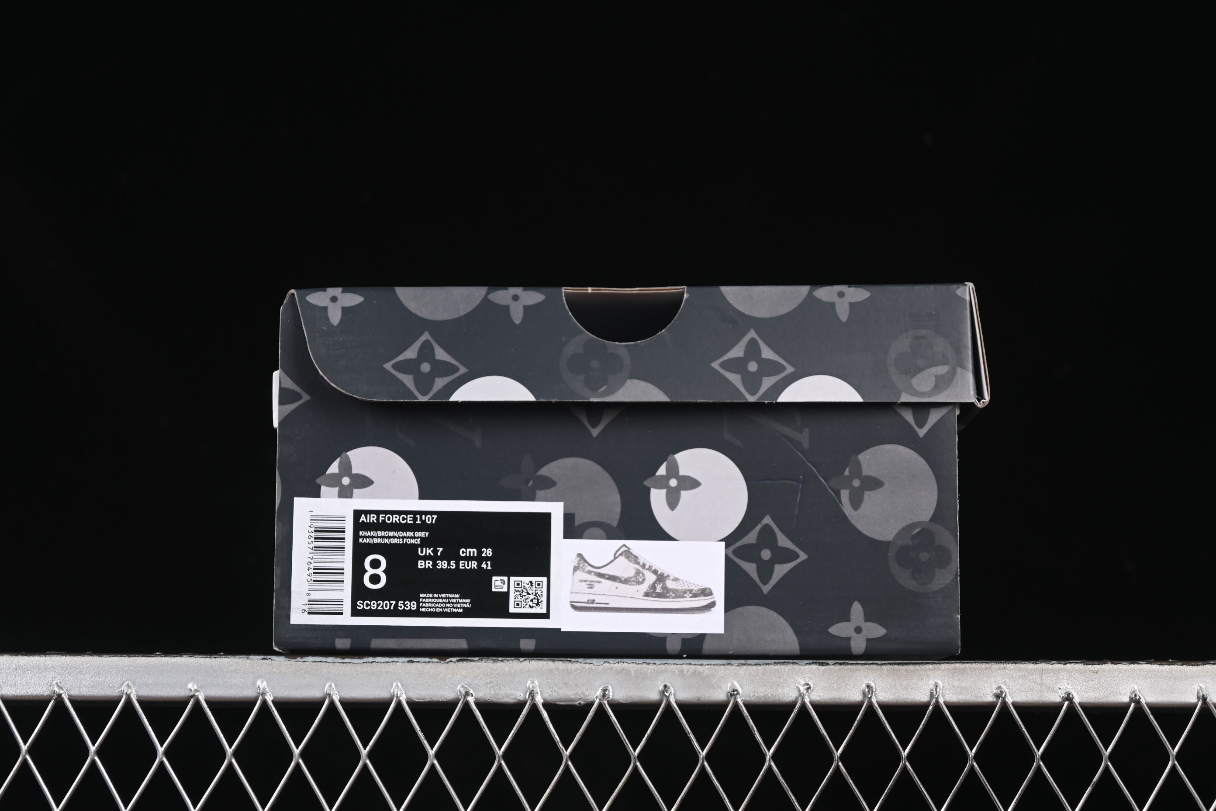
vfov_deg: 18.2
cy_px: 406
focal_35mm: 75
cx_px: 608
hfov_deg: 27.0
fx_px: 2533
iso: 160
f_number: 6.3
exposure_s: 1/60
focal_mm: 50
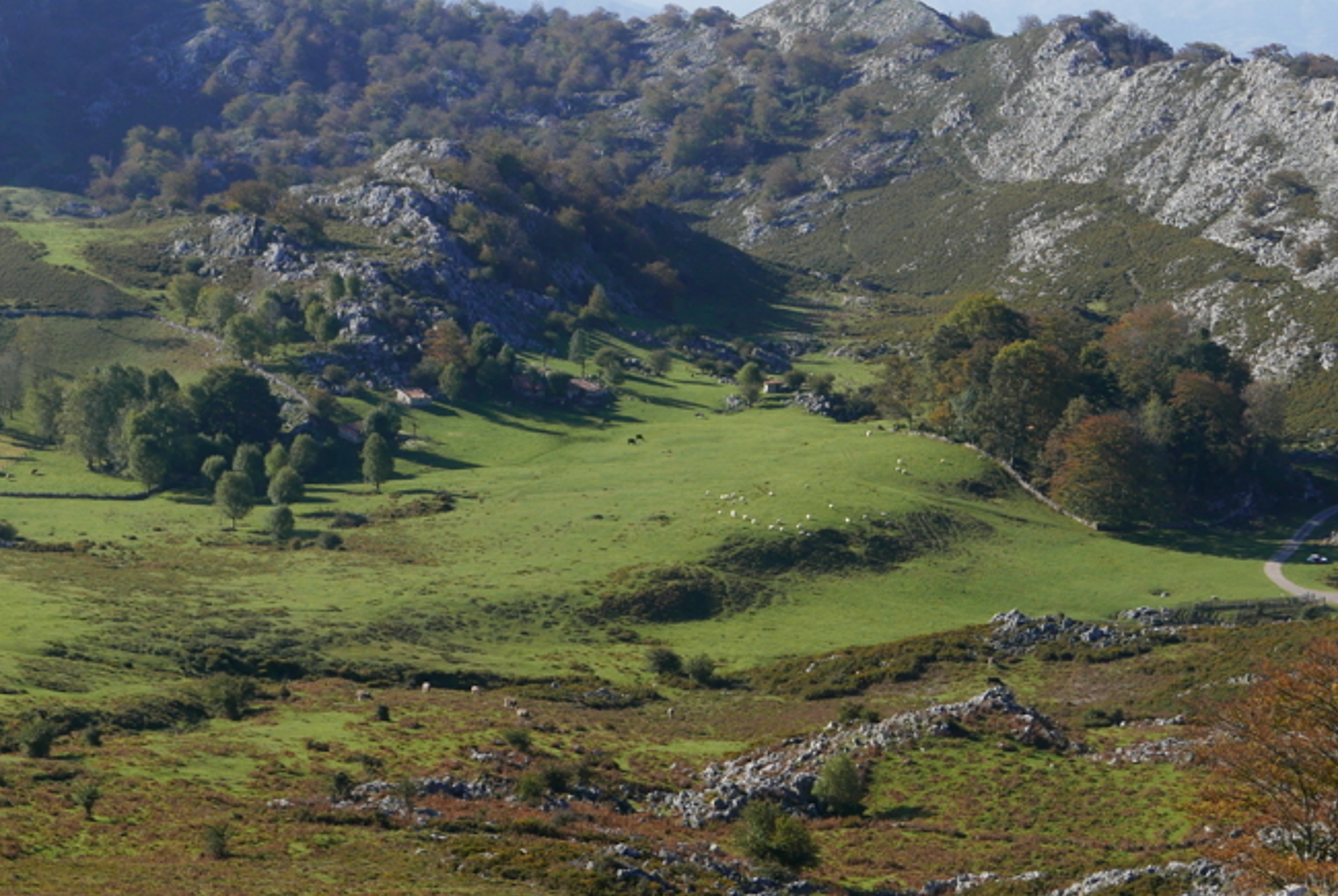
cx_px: 413
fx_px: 3014
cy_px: 247
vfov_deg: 16.8
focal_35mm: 81
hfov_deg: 24.9
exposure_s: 1/500
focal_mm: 19.9
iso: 200
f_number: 5.6
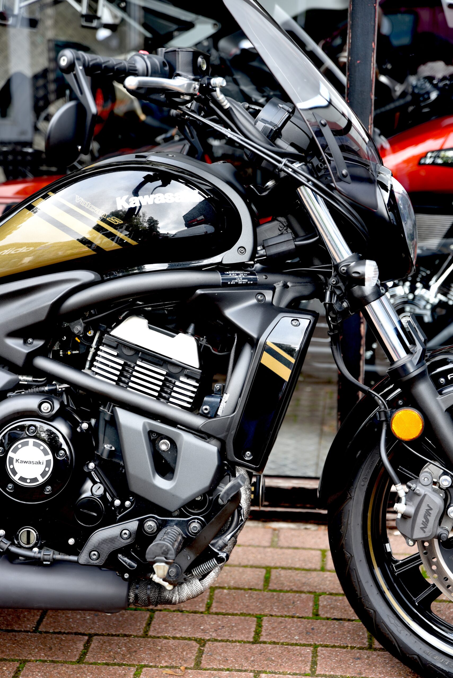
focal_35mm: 70
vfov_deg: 28.8
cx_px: 226
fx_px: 1320
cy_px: 339
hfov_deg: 19.5
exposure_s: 1/60
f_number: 3.5
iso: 200
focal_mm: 70
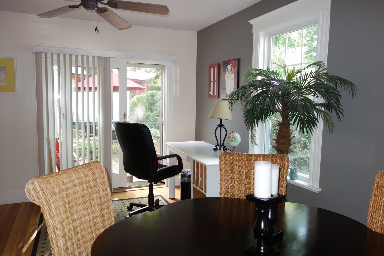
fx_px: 299
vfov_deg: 46.4
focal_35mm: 28
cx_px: 192
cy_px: 128
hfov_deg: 65.5
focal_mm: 10.4
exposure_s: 1/60
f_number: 1.8
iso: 125
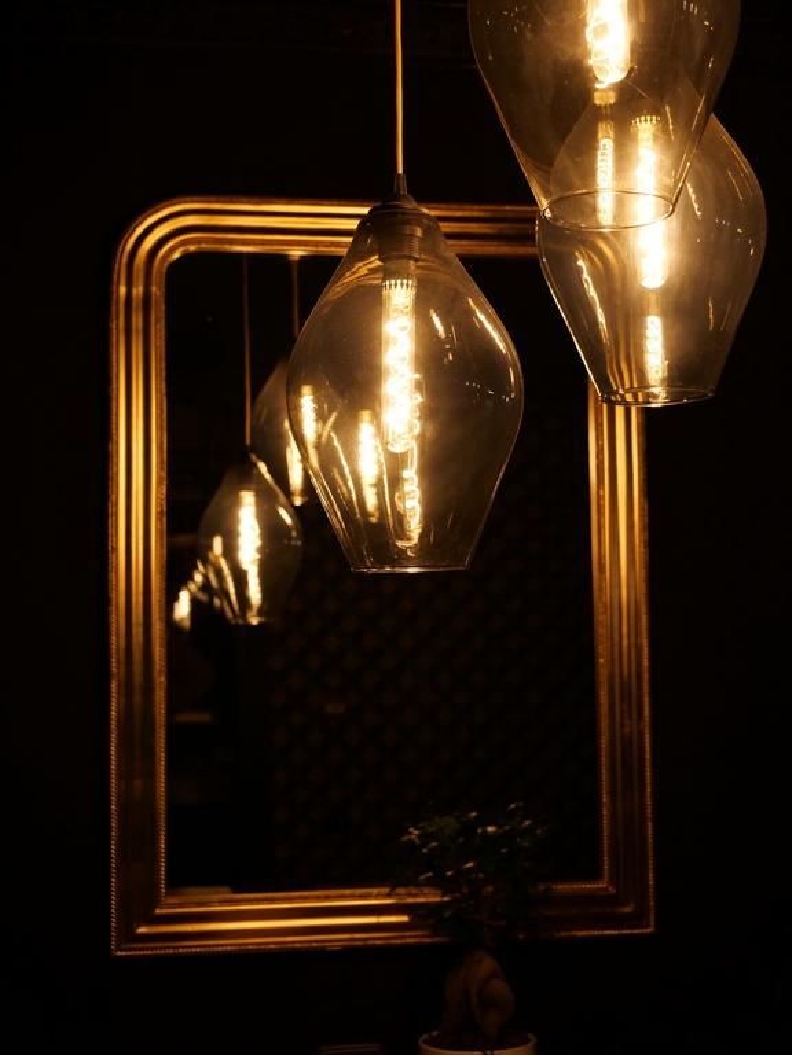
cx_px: 396
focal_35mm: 54
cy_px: 528
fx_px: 1647
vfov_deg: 35.5
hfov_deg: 27.0
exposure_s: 1/60
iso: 1000
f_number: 3.6
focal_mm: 27
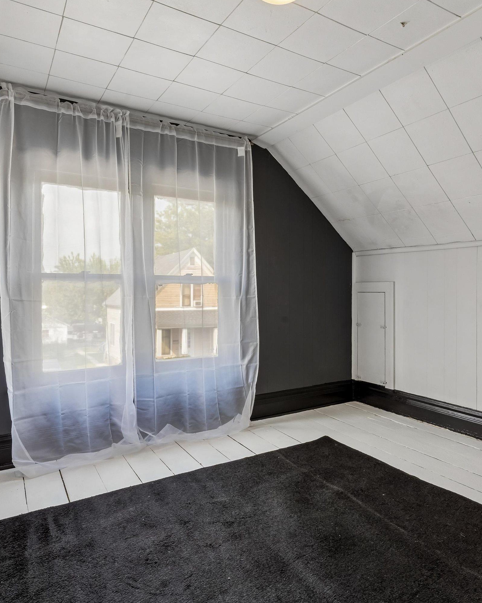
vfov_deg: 72.6
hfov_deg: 60.7
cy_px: 300
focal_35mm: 23
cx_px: 270
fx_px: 410
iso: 200
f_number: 13
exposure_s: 1/5
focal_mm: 16
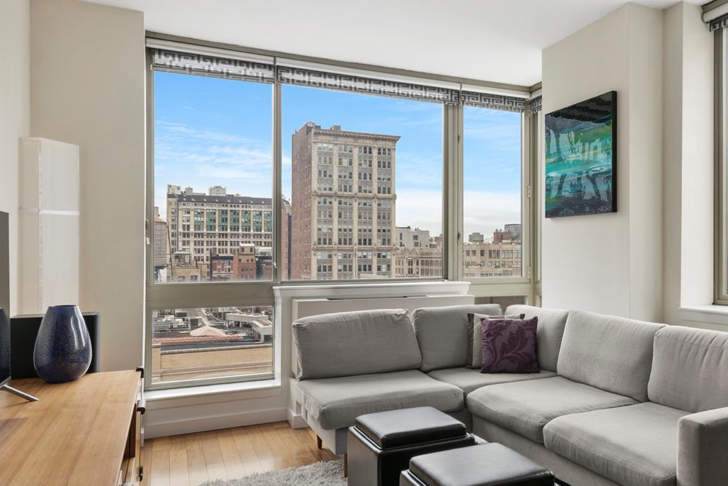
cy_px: 281
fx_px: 566
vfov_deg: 46.2
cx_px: 492
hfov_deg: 63.6
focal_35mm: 28
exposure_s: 1/20
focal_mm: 10
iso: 100
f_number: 8
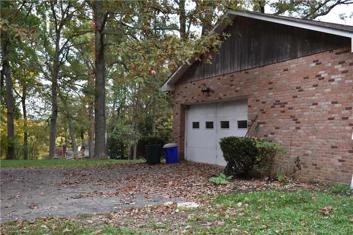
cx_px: 176
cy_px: 118
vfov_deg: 29.8
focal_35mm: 45
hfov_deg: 43.6
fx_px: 441
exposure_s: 1/125
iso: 400
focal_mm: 30
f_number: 5.6
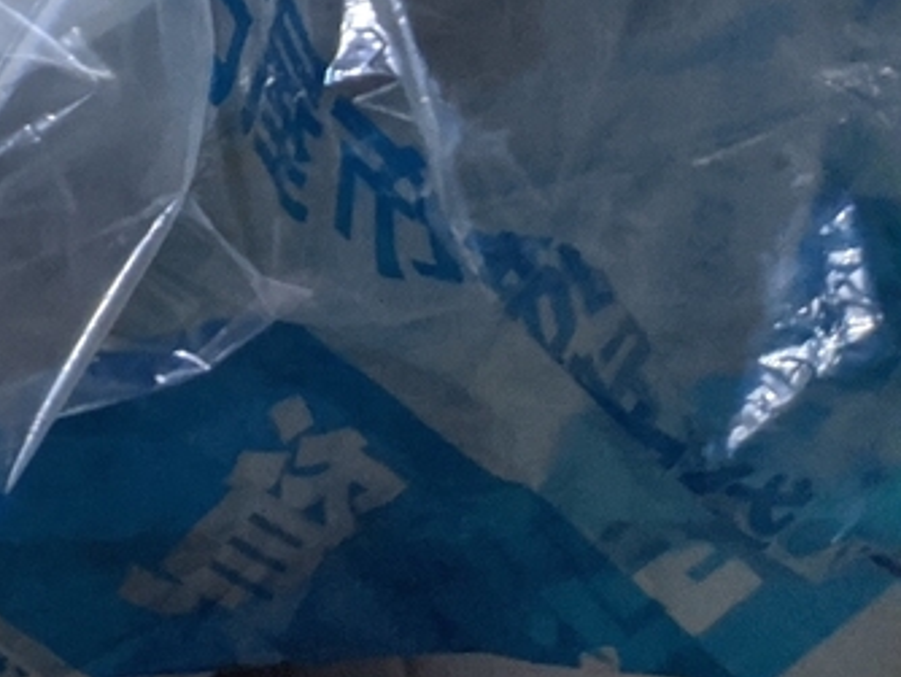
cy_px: -448
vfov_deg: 13.9
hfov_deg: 16.8
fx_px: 2527
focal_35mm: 97
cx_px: -712
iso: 486
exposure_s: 1/24
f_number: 1.8
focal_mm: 4.44
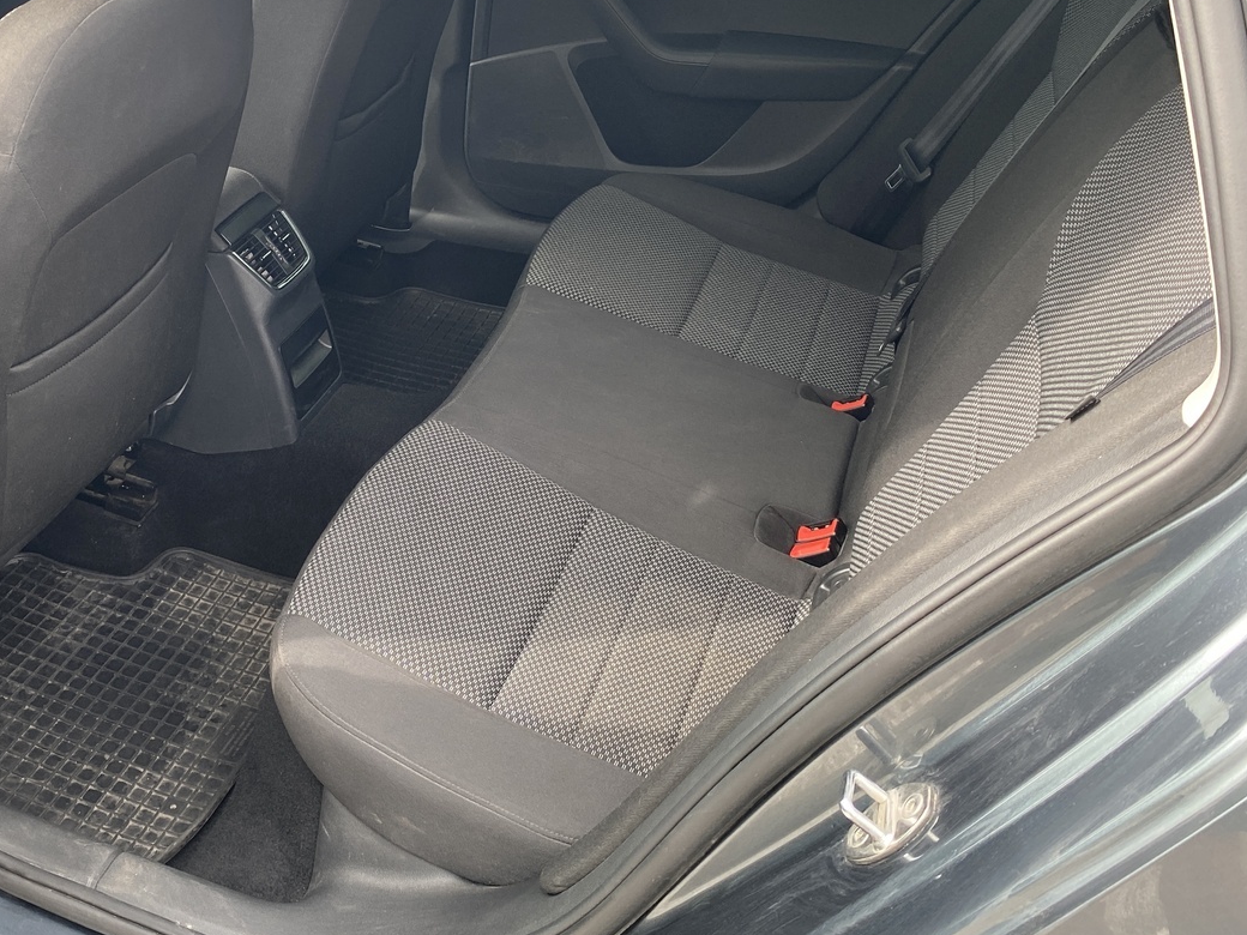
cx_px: 319
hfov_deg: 45.3
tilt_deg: -26.8
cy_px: 241
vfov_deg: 35.2
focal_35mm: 40
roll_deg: +2.1
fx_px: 1441
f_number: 1.8
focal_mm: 4.25
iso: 40
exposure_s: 1/122
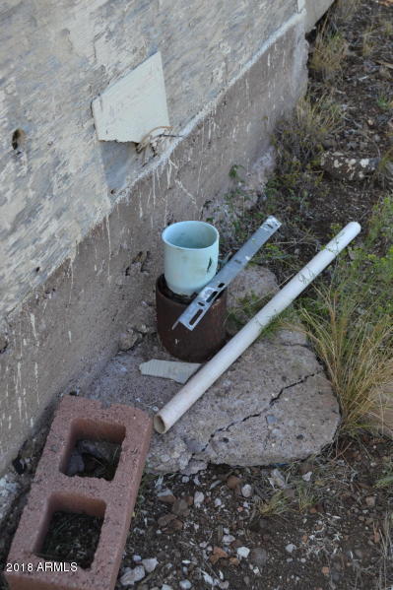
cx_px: 196
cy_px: 295
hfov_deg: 26.5
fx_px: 836
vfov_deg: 38.9
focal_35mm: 51
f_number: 5.6
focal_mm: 34
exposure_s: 1/125
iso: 180
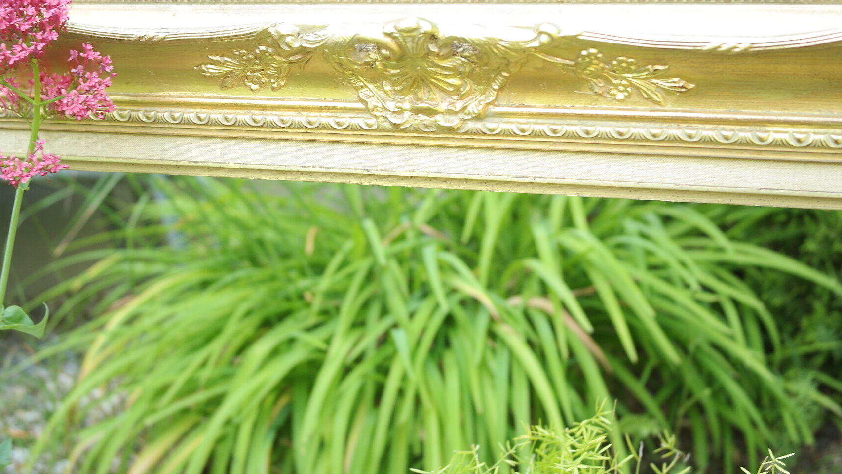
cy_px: 212
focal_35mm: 52
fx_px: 1161
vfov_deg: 23.0
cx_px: 417
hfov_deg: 39.9
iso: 100
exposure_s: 1/30
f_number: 5.6
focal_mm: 32
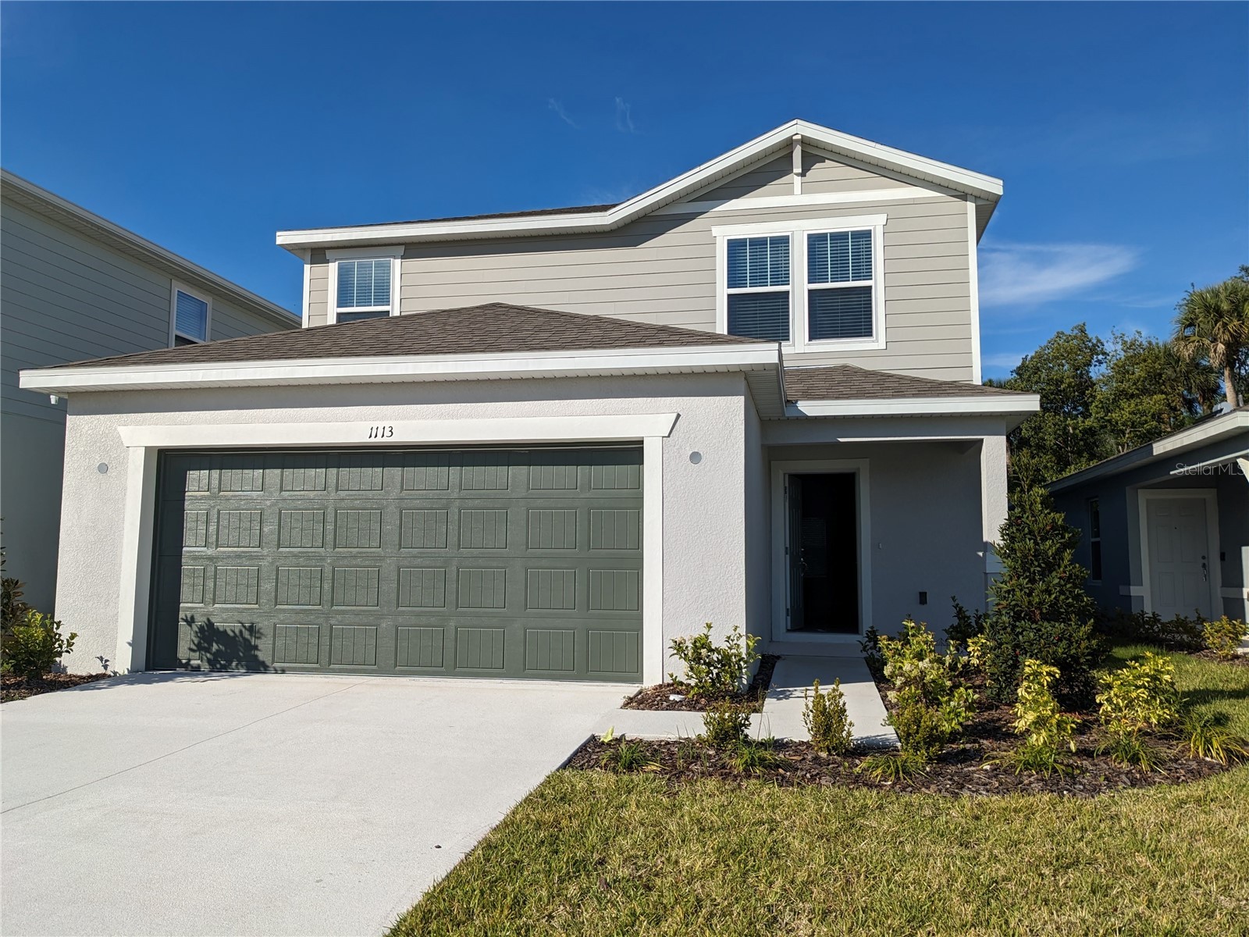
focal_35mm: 27
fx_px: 974
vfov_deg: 51.4
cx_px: 624
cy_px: 468
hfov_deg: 65.3
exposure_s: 1/5848
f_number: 1.73
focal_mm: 4.38
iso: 60
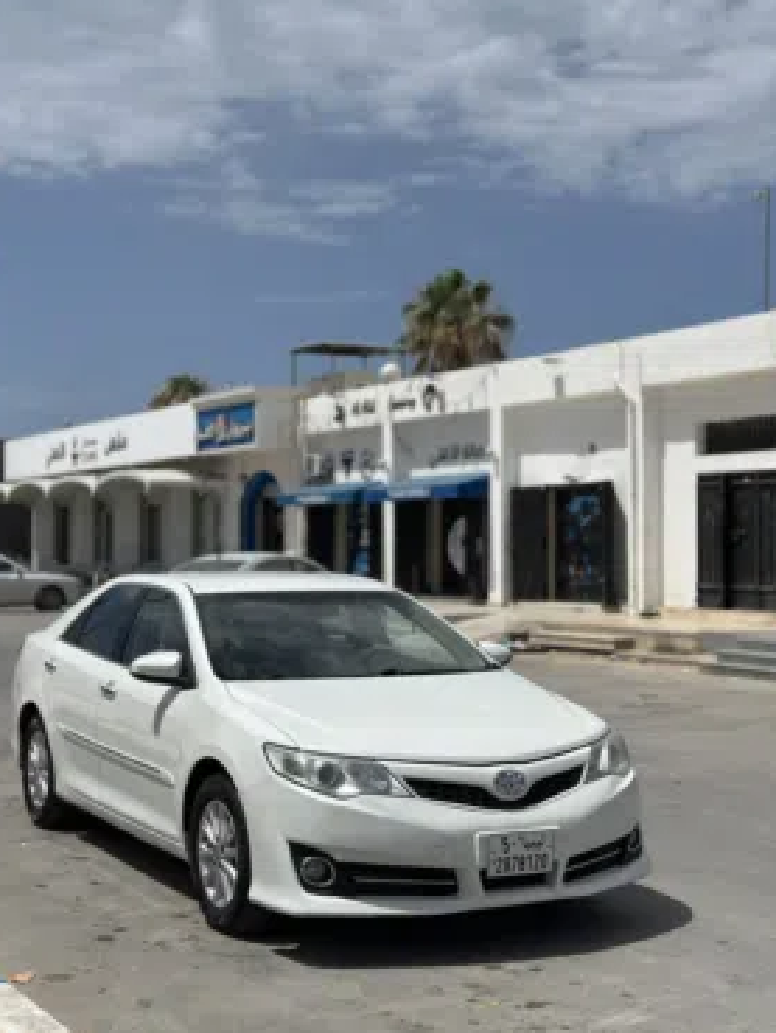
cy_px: 493
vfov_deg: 36.8
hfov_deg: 28.0
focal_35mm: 52
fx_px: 1553
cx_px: 361
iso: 100
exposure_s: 1/18868
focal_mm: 6.86
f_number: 1.78
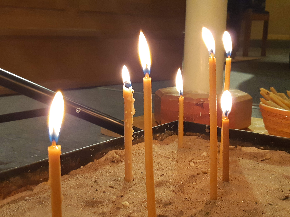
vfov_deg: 53.1
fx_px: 218
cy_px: 108
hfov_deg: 67.3
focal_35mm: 26
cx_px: 145
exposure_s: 1/50
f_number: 1.7
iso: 200
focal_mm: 3.93
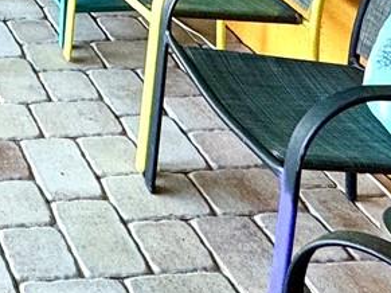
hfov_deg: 21.6
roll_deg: -1.7
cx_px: -179
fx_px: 869
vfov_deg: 14.6
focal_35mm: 77
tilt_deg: -5.1
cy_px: -347
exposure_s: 1/99
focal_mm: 2.22
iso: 100
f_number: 2.2
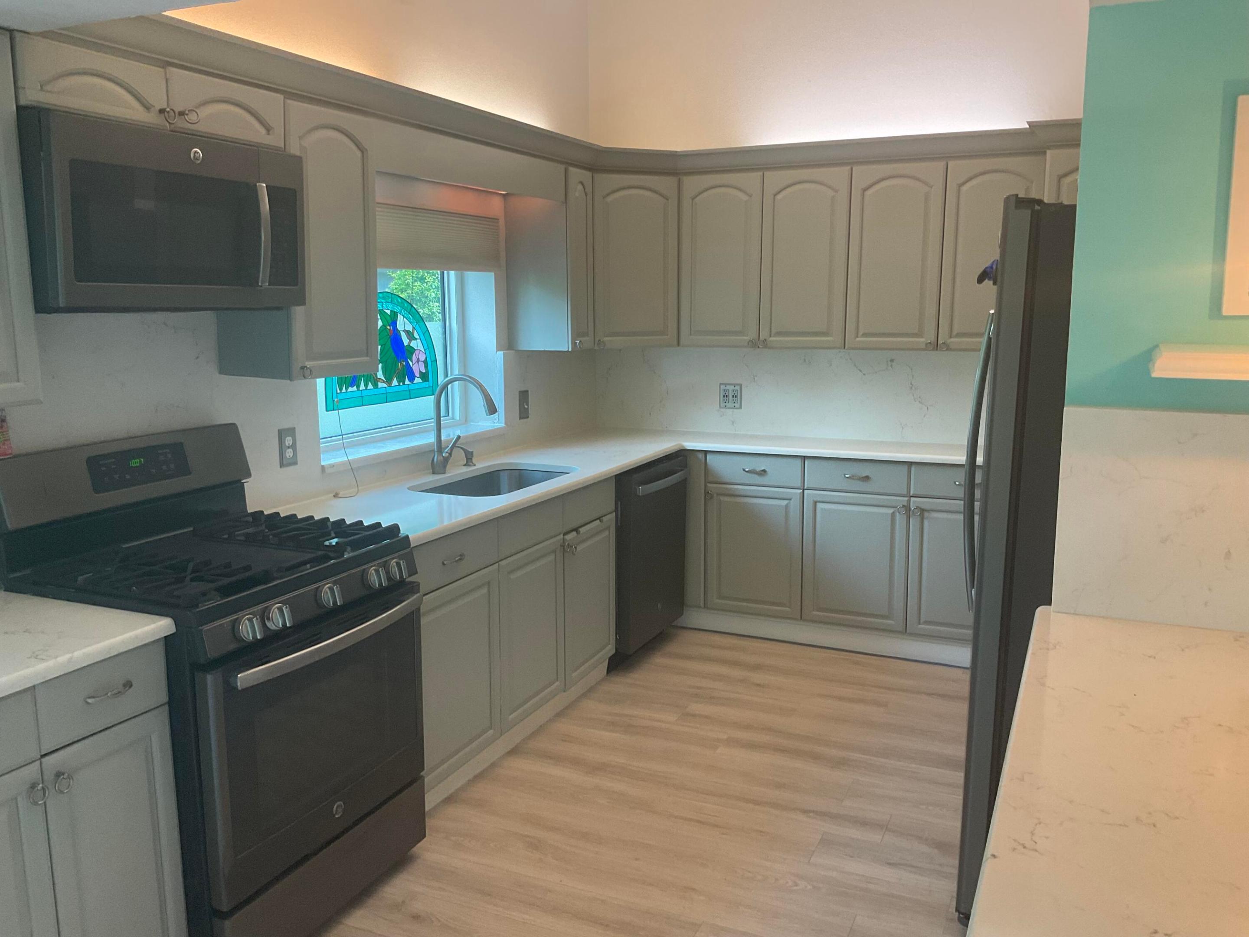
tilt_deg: -8.1
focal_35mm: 29
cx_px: 624
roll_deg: -0.5
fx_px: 1046
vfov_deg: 48.2
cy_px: 468
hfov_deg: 61.7
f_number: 1.8
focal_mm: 3
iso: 80
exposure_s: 1/60
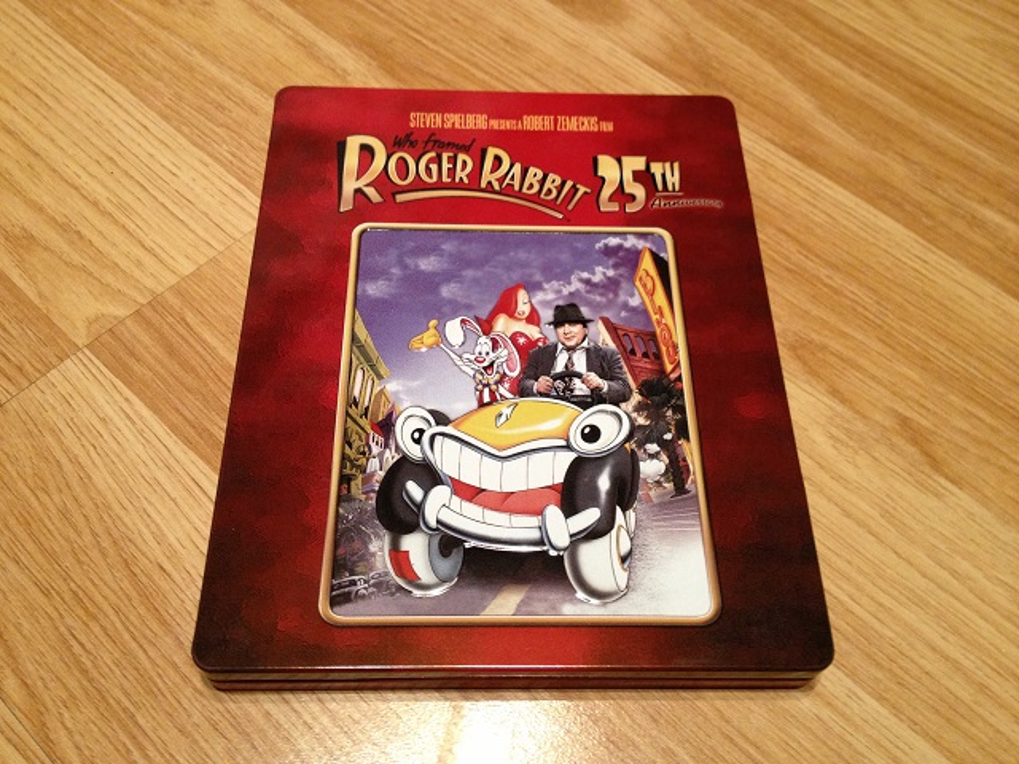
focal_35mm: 35
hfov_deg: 52.6
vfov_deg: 40.7
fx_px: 1030
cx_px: 510
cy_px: 382
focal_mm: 4.28
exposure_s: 1/20
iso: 160
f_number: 2.4
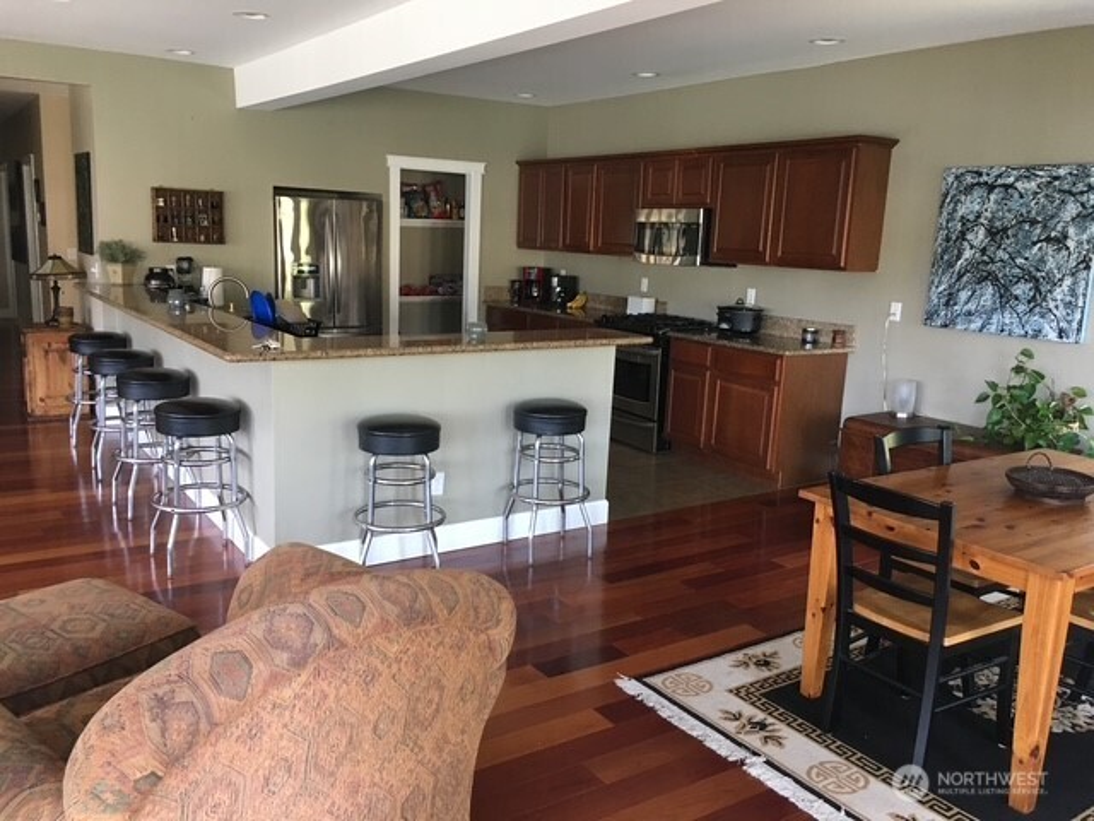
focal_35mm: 29
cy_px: 410
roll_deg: -1.2
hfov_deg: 61.7
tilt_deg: -11.5
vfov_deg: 48.2
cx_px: 547
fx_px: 917
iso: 125
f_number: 2.2
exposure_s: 1/33
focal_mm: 4.15
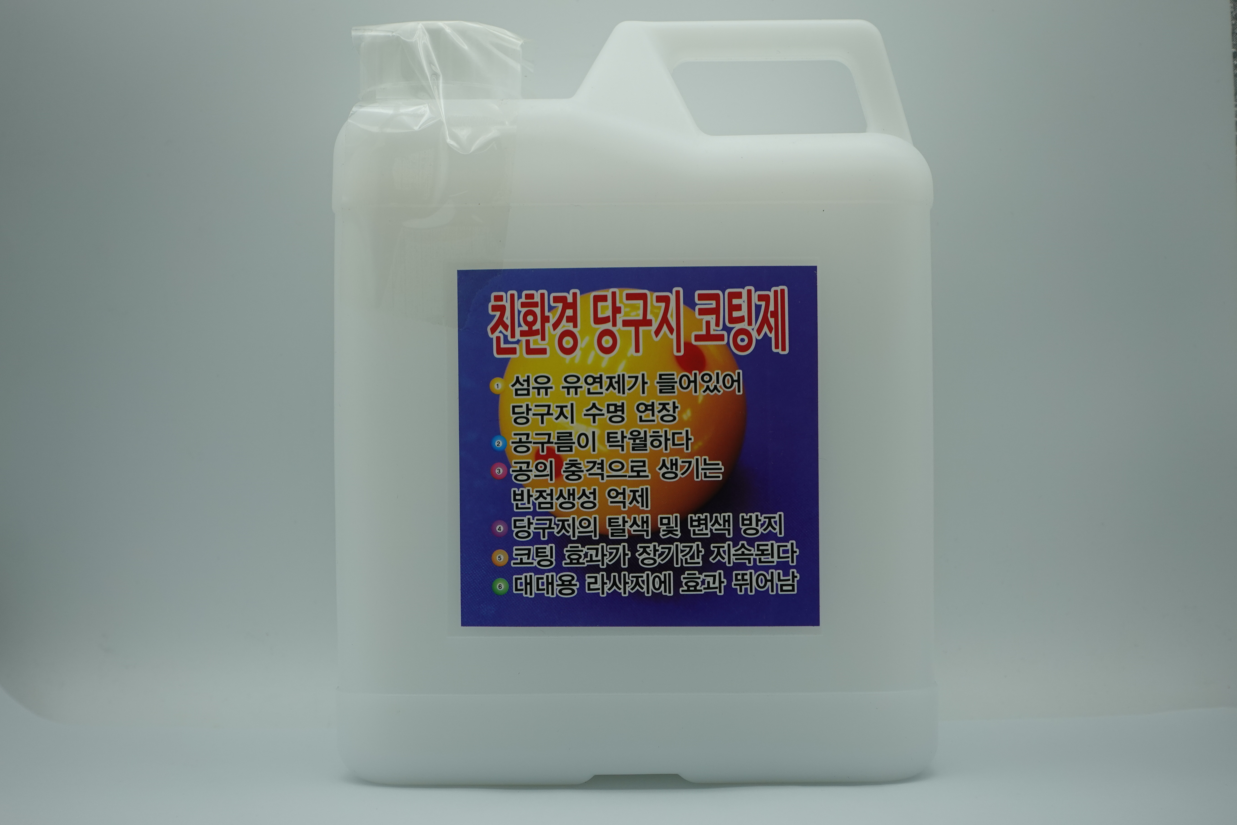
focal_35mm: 67
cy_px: 412
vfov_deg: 20.3
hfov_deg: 30.1
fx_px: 2302
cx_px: 618
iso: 125
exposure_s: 1/640
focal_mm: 24.89
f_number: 4
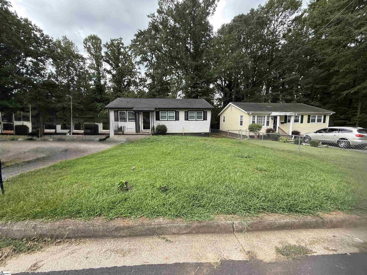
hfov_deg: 102.1
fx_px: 148
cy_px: 138
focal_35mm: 14
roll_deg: -0.4
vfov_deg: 85.7
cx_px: 184
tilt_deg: -7.0
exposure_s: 1/99
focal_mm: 2.22
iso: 40
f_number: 2.2
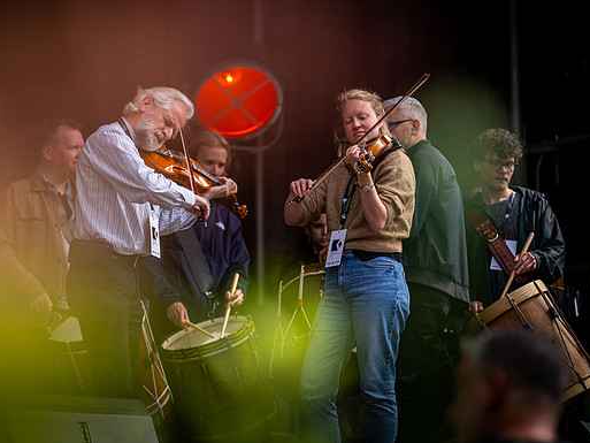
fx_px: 2762
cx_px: 276
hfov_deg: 12.2
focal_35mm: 162
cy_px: 222
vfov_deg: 9.2
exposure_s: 1/1000
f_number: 2.8
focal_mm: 149
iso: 100
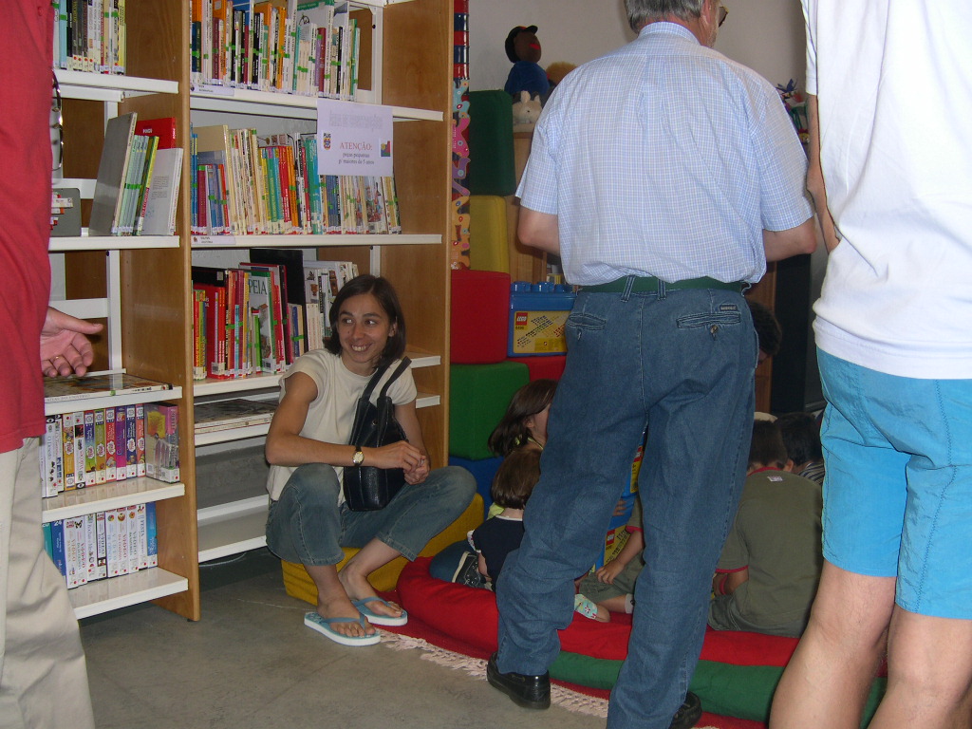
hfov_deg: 49.0
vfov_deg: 37.7
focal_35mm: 38
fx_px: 1067
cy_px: 364
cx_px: 486
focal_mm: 8
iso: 100
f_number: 2.8
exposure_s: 1/60
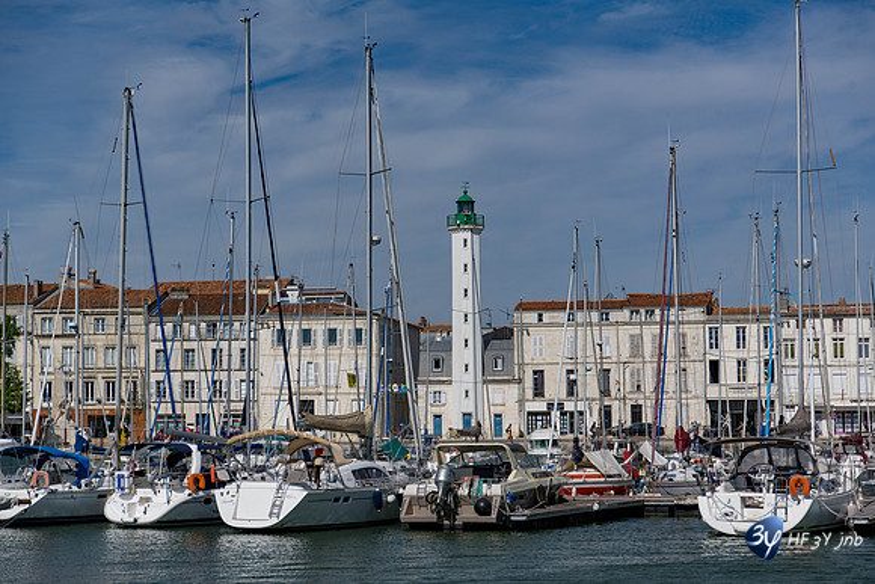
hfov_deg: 28.8
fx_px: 1702
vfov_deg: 19.5
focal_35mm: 70
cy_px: 292
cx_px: 438
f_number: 8
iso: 64
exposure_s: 1/1000
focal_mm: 70
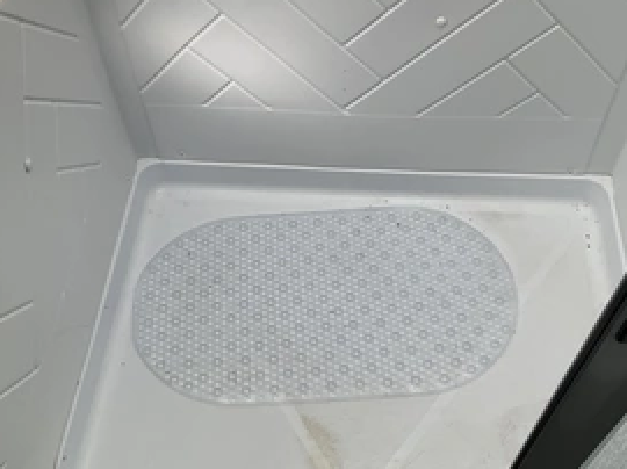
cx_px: 314
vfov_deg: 33.5
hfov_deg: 43.9
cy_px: 241
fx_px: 778
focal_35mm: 43
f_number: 1.8
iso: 20
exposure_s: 1/158
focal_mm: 3
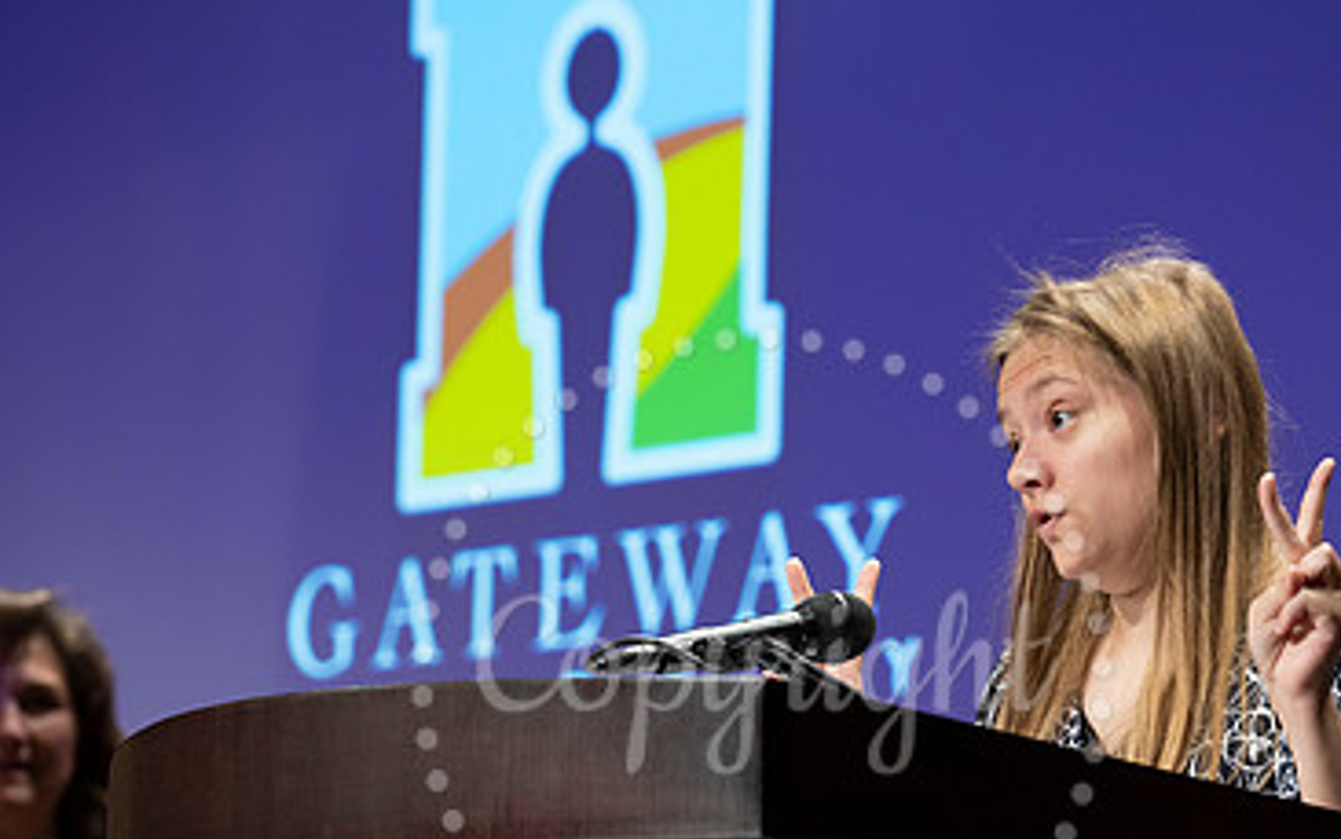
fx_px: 7092
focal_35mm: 194
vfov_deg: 6.8
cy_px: 672
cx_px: 762
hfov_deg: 10.8
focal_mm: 120
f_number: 4
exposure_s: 1/60
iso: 800
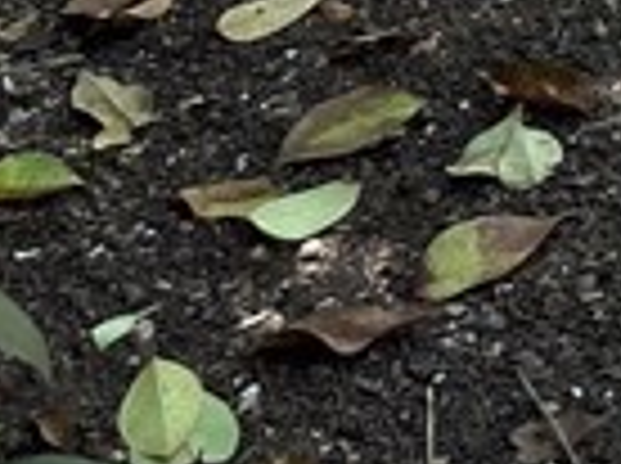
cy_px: -1275
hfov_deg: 8.9
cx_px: 1652
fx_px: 3456
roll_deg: +1.3
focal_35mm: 193
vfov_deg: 6.5
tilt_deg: -15.7
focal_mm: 5.1
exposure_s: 1/231
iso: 40
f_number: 1.6
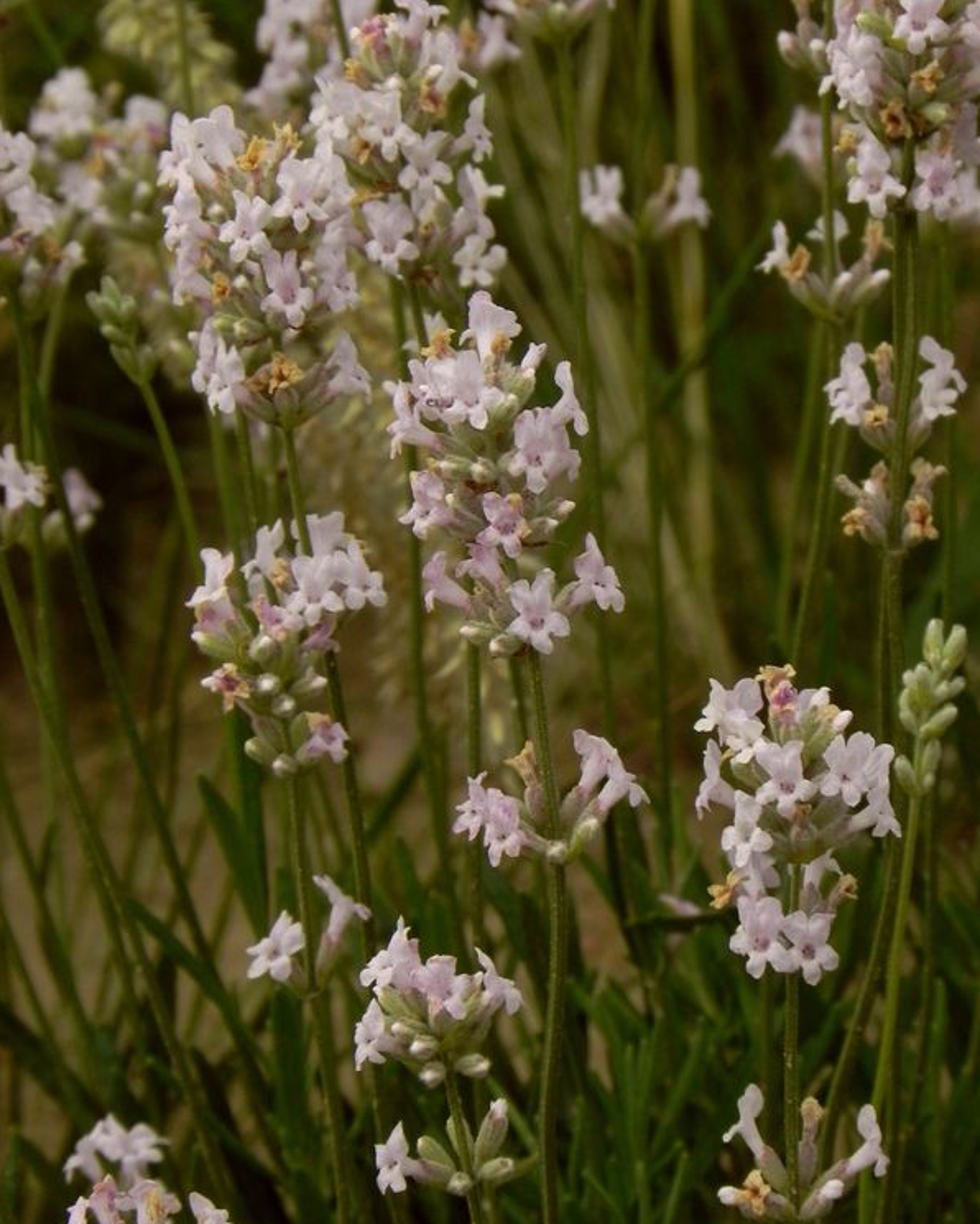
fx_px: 6992
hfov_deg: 8.0
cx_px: 490
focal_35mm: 193
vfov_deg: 10.0
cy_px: 577
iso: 160
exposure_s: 1/160
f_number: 8
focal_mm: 32.7
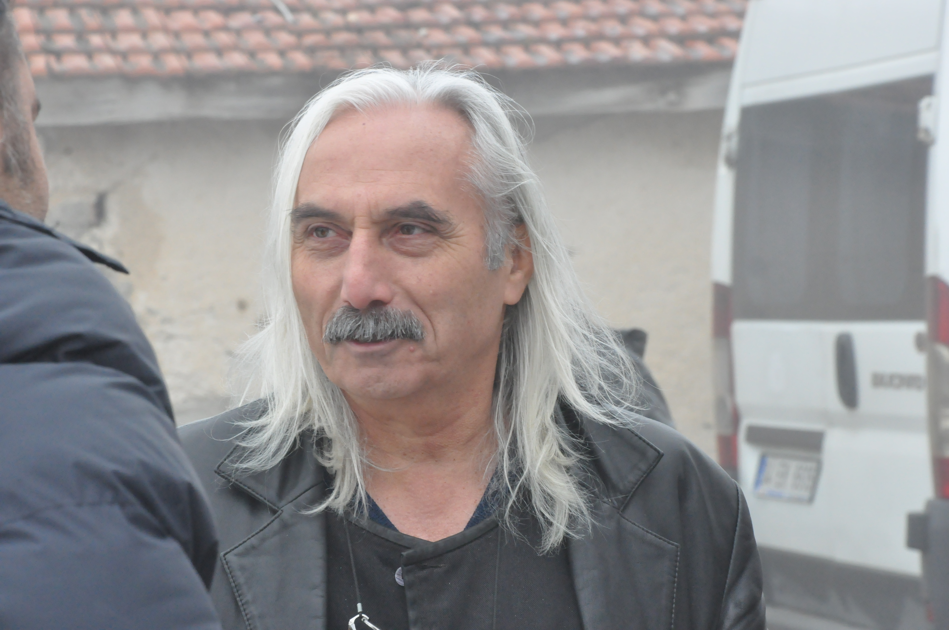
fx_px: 4147
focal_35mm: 158
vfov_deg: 8.7
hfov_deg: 13.1
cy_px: 315
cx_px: 474
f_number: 13
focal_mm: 105
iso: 2000
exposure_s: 1/640
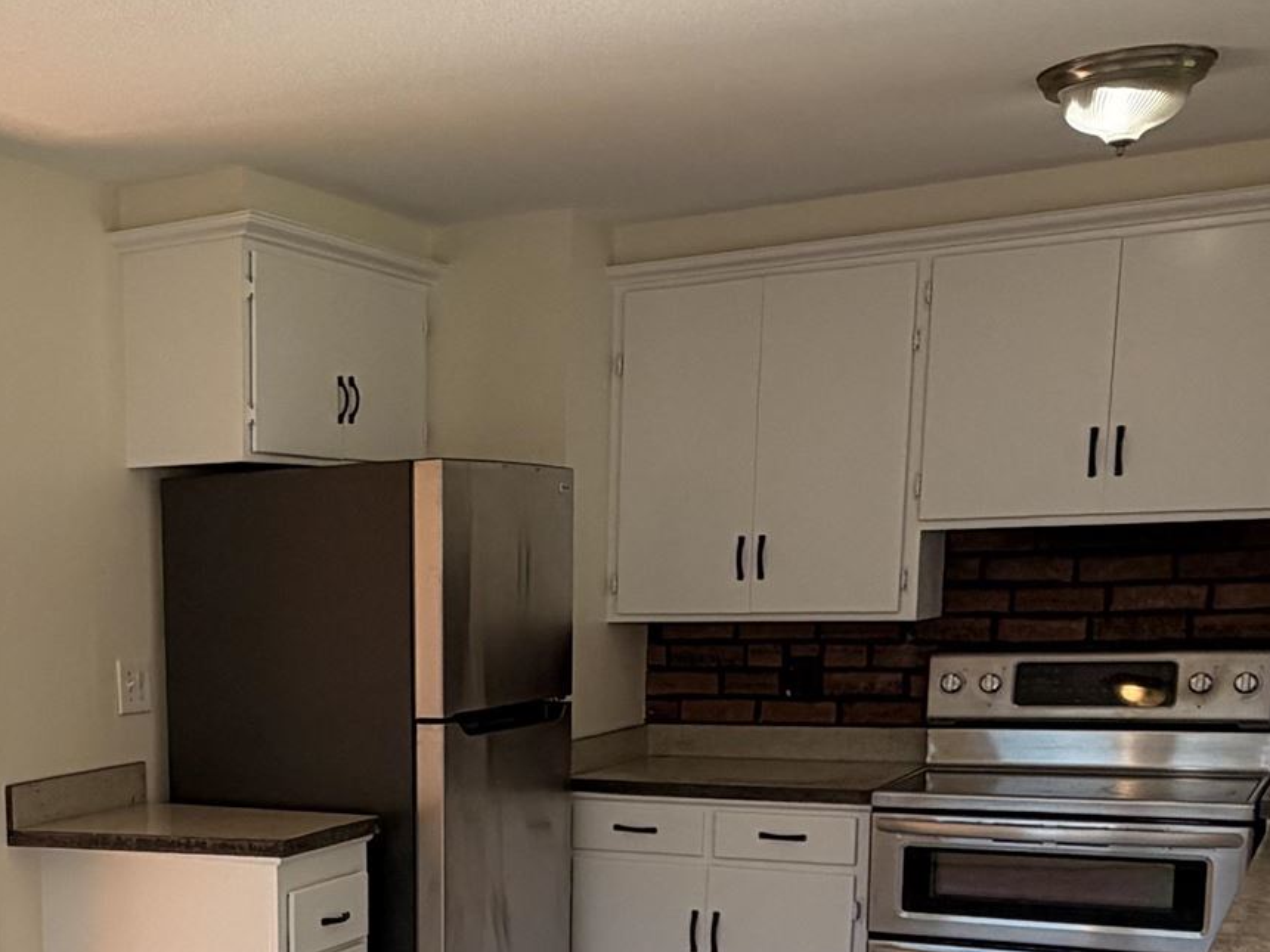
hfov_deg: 36.0
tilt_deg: -9.8
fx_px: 1834
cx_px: 136
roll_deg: +1.4
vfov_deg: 27.8
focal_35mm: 50
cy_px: 894
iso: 64
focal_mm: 2.22
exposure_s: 1/121
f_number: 2.2
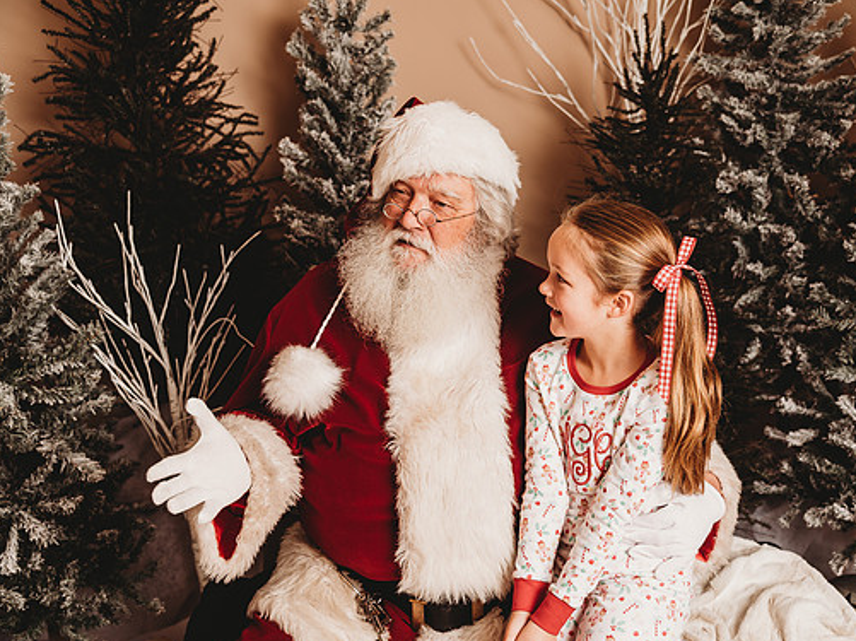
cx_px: 475
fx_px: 964
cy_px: 327
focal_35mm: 39
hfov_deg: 47.8
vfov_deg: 36.8
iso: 100
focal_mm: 35
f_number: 4
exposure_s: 1/160
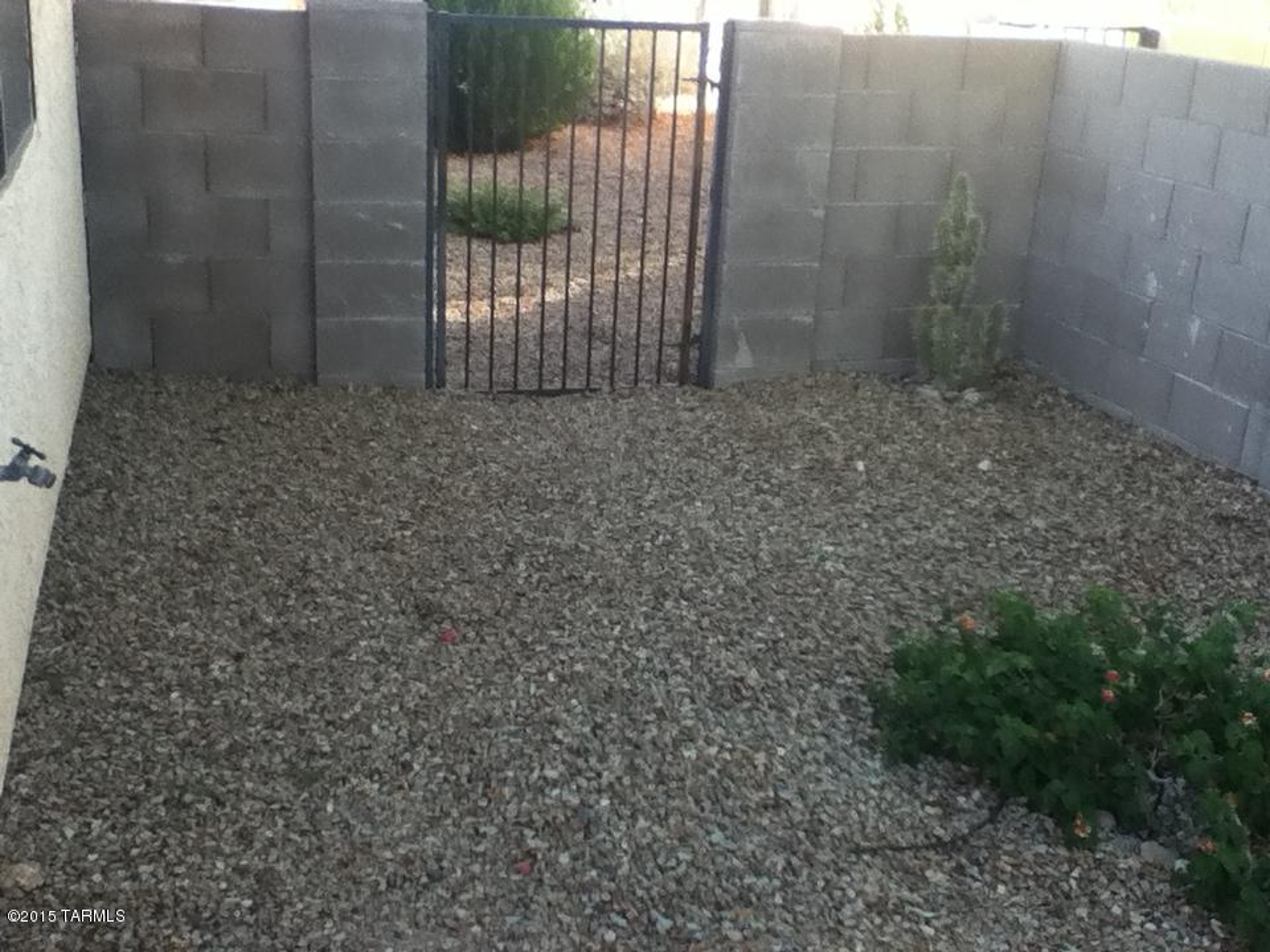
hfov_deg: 56.8
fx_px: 1174
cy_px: 476
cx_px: 635
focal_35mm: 32
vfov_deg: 44.2
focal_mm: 3.85
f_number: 2.4
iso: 100
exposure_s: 1/120
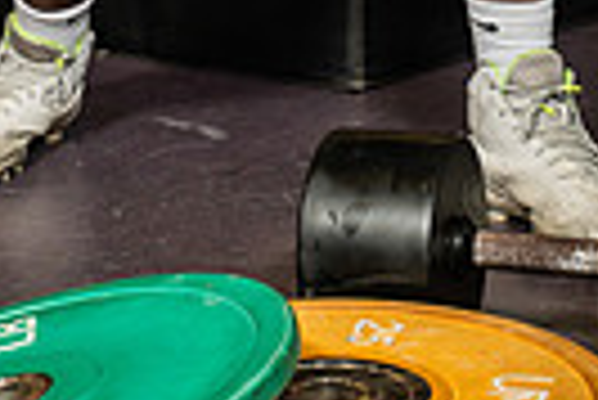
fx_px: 2245
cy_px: -512
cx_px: 274
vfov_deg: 9.3
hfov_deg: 15.2
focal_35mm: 135
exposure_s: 1/250
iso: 500
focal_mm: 40
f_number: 5.6
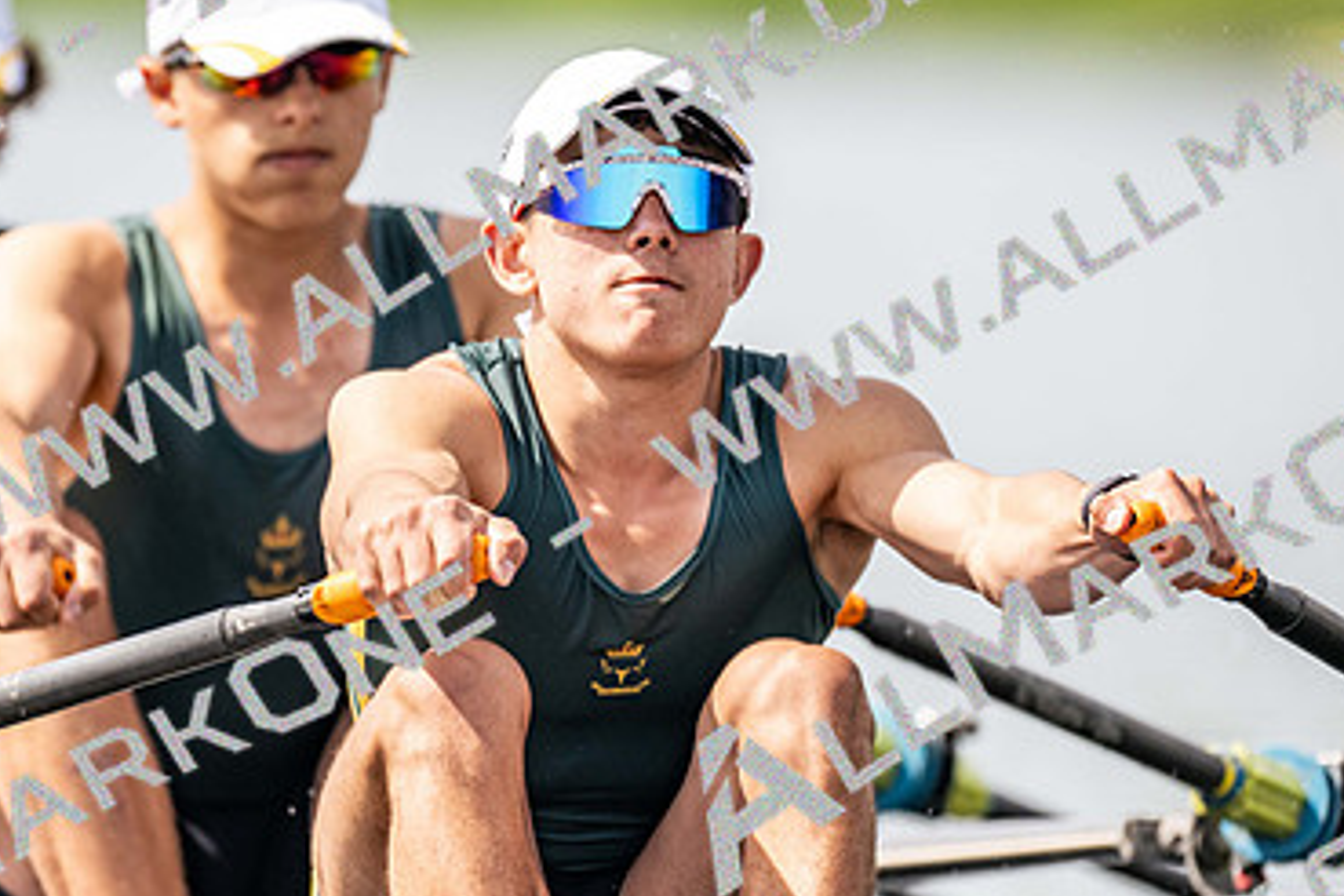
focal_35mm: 942
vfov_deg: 1.5
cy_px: 552
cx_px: 386
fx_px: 35165
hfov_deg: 2.2
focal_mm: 600
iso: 500
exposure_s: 1/2500
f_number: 4
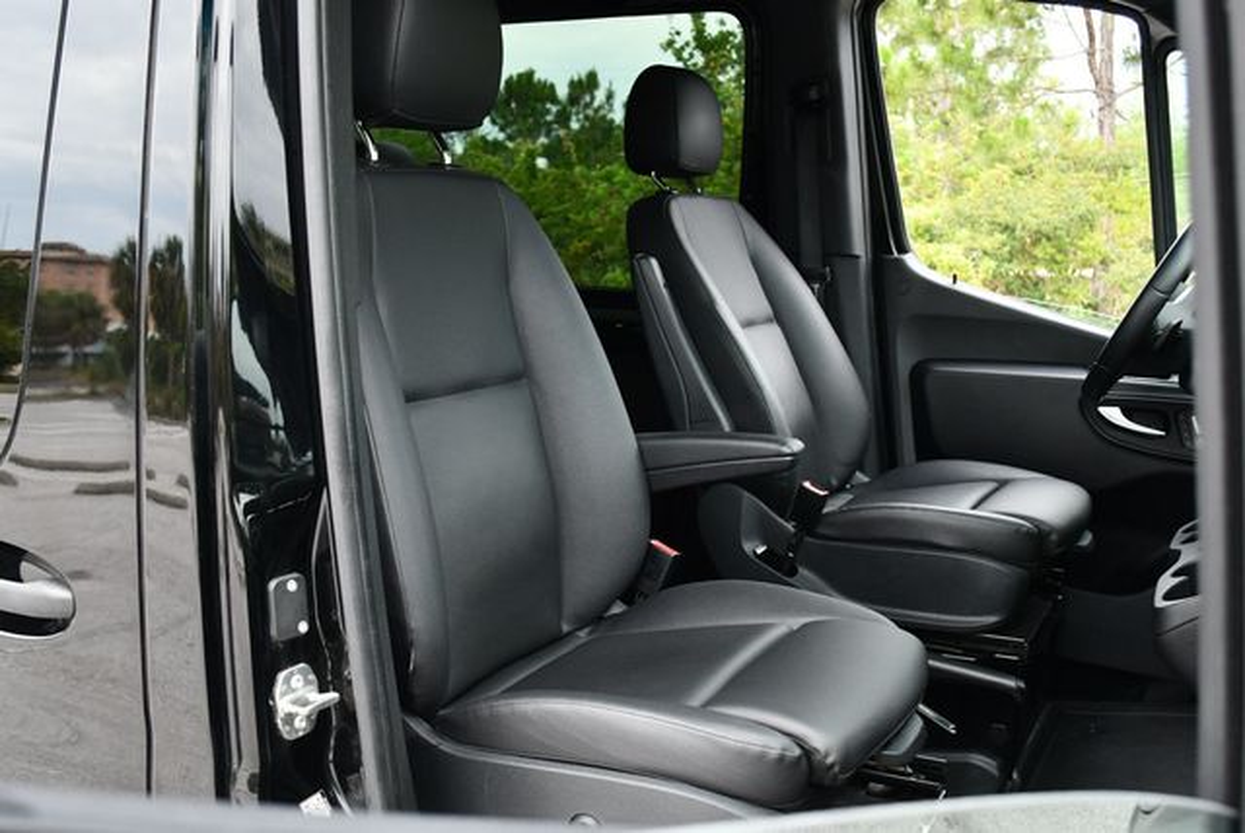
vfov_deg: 36.9
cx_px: 622
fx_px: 1246
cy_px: 416
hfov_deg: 53.1
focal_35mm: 36
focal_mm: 18
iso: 800
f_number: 3.5
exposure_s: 1/250
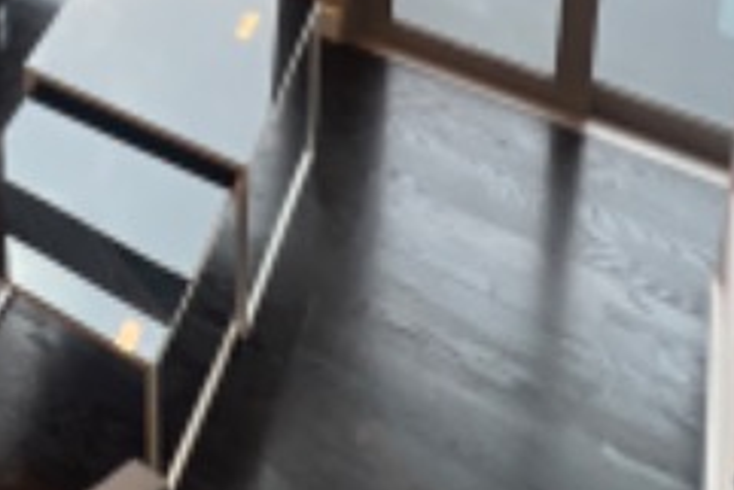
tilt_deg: -15.1
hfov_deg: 31.8
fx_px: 1142
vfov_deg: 15.3
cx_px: -61
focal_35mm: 56
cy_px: -651
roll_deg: +3.3
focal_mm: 1.57
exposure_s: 1/100
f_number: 1.8
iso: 100
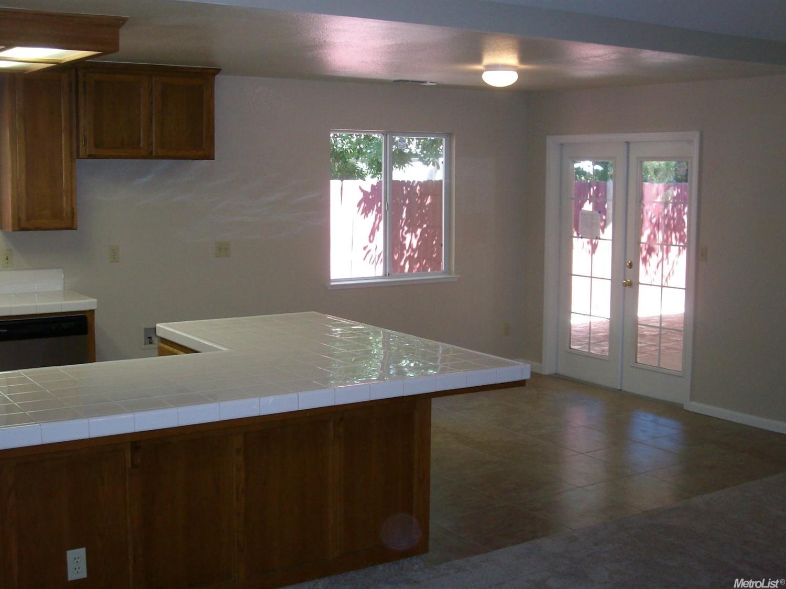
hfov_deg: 42.1
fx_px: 1021
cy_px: 294
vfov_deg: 32.2
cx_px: 393
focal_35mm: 45
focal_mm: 7.46
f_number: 3.1
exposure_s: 1/47.1
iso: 136
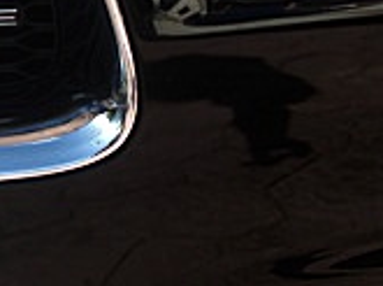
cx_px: -42
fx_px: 1546
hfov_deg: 13.8
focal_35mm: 140
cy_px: 26
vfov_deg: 10.5
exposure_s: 1/200
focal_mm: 6.3
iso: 50
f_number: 2.8
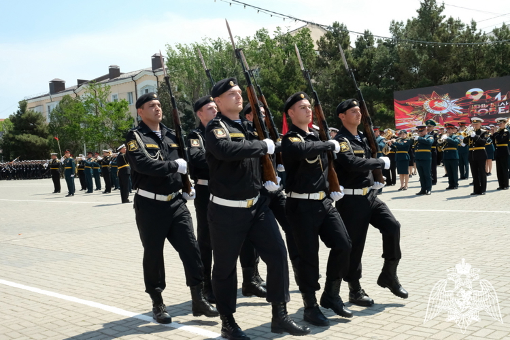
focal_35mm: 43
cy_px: 170
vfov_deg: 31.2
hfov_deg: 45.4
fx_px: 609
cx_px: 255
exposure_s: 1/1700
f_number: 13
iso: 4000
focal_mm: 28.9
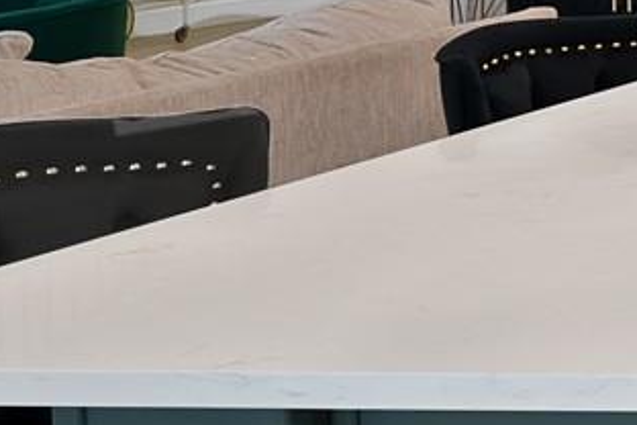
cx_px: 1770
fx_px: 1362
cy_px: -242
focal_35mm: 77
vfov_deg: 16.0
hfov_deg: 12.7
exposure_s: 1/4
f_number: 9
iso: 640
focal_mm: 12
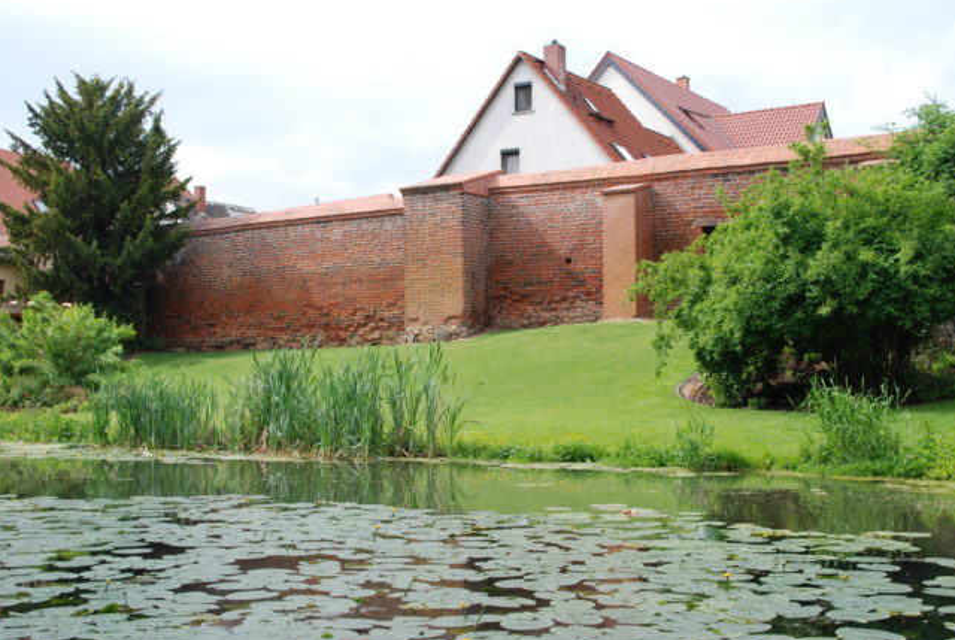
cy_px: 315
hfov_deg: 39.1
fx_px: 1343
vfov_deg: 26.8
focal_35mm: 51
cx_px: 482
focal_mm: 31
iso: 200
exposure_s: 1/250
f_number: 8
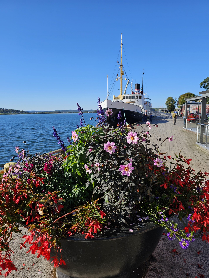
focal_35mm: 23
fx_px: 185
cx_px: 104
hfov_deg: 58.9
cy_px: 139
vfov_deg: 73.9
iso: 10
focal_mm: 6.3
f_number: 1.7
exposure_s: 1/634
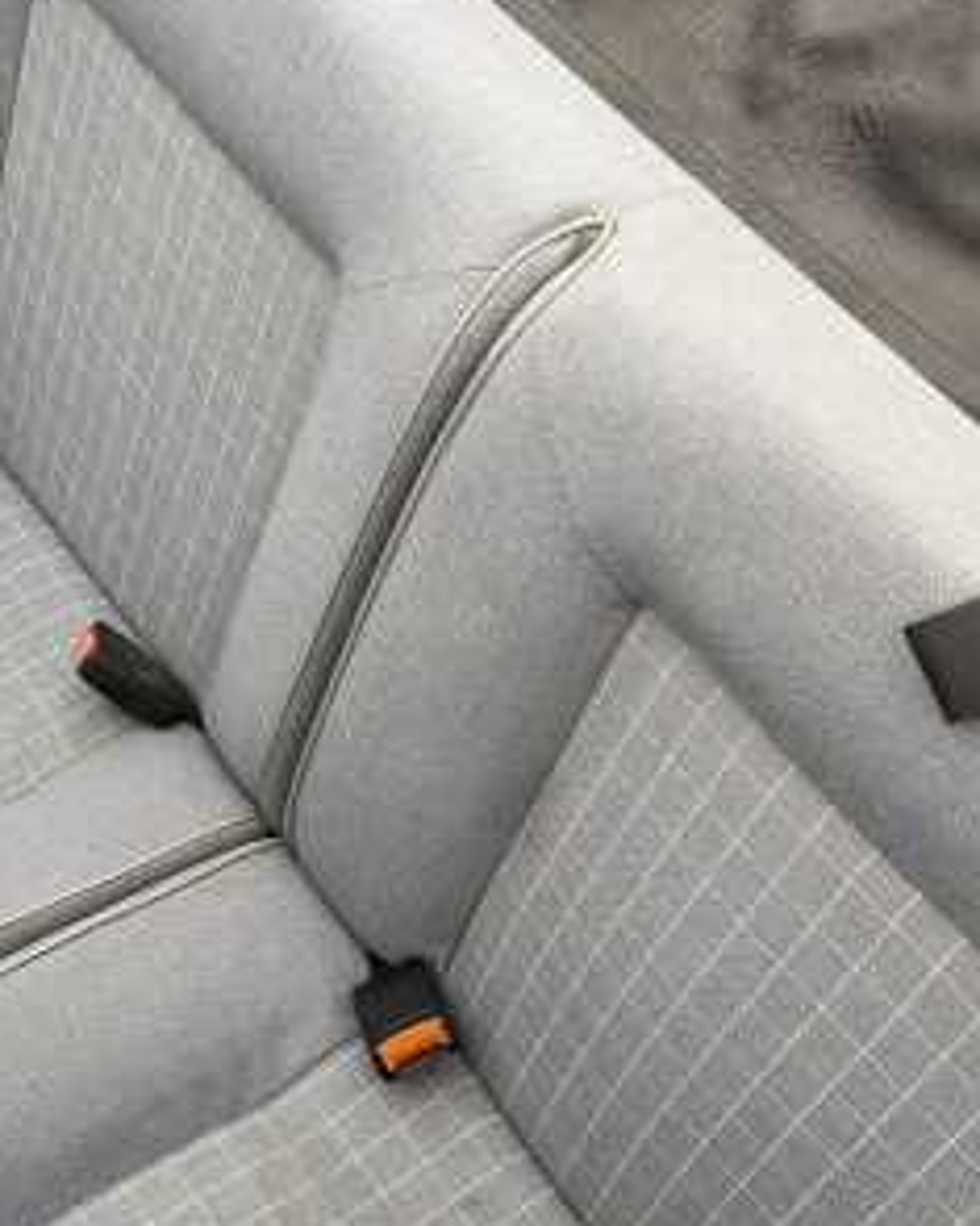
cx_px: 254
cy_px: 738
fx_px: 1850
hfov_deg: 29.2
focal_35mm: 51
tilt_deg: -56.6
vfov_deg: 36.5
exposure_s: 1/49
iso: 160
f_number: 1.78
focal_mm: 6.76
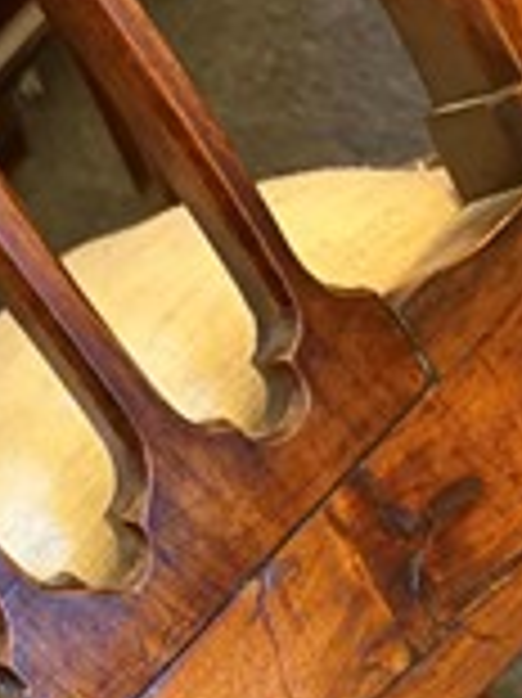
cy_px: 802
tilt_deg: -65.8
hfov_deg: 20.7
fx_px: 1349
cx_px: -68
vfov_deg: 26.3
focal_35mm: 67
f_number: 1.6
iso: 500
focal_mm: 5.96
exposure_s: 1/33
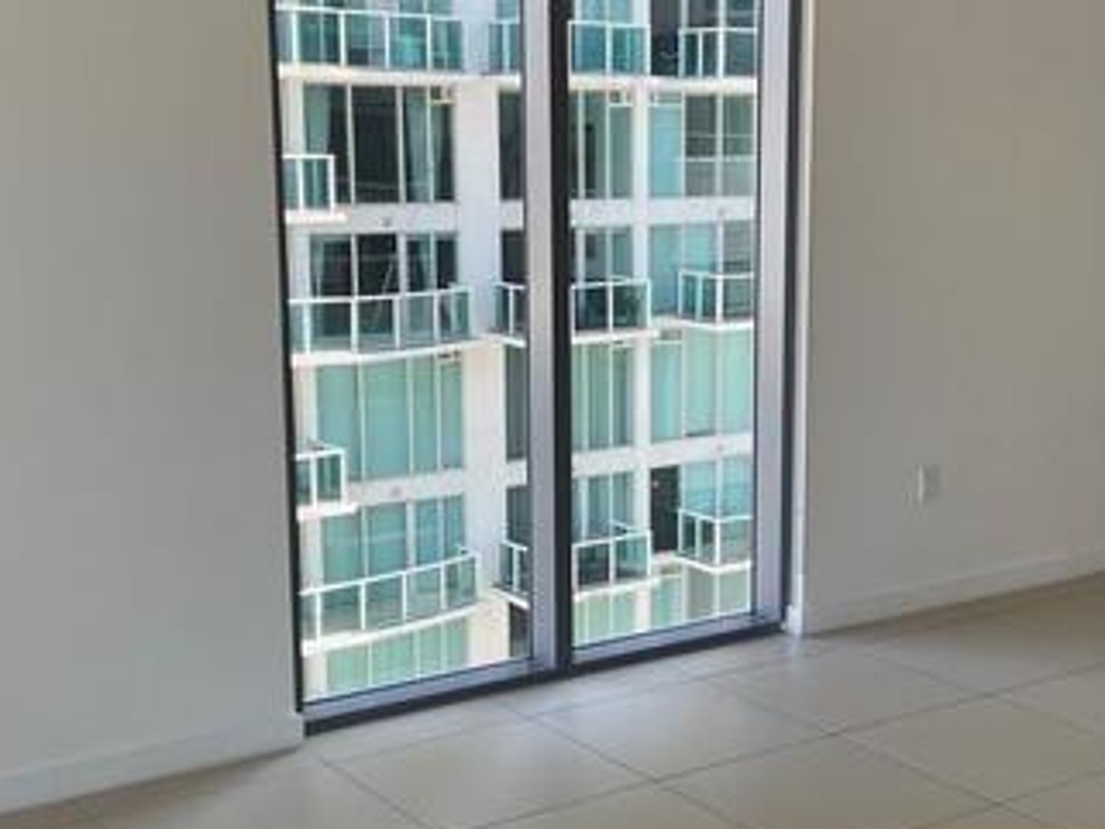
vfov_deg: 27.0
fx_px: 1724
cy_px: 471
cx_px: 673
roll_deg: +0.2
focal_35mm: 54
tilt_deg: -7.9
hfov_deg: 35.4
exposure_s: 1/120
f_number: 1.6
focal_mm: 4.2
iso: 32
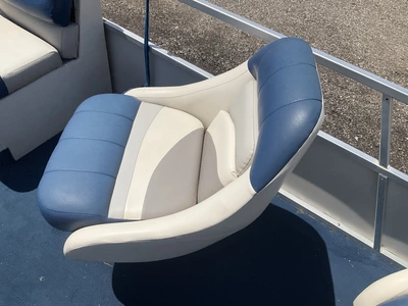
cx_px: 204
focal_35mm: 29
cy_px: 153
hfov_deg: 61.7
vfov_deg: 48.2
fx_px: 342
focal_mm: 3
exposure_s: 1/3125
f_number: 1.8
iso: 25
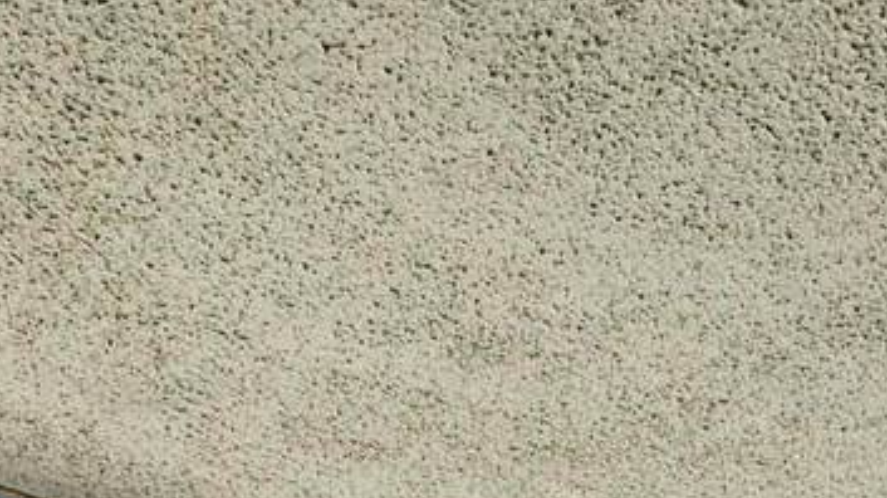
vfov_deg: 15.6
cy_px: 1084
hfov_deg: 35.6
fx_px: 1293
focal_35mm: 55
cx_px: 84
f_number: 2.2
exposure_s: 1/2681
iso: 50
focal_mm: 2.22
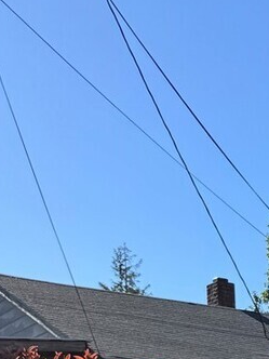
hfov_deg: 12.6
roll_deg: +0.3
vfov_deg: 14.9
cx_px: 521
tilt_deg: -6.2
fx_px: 1078
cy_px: 748
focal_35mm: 104
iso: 80
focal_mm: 6.76
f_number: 1.78
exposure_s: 1/2959
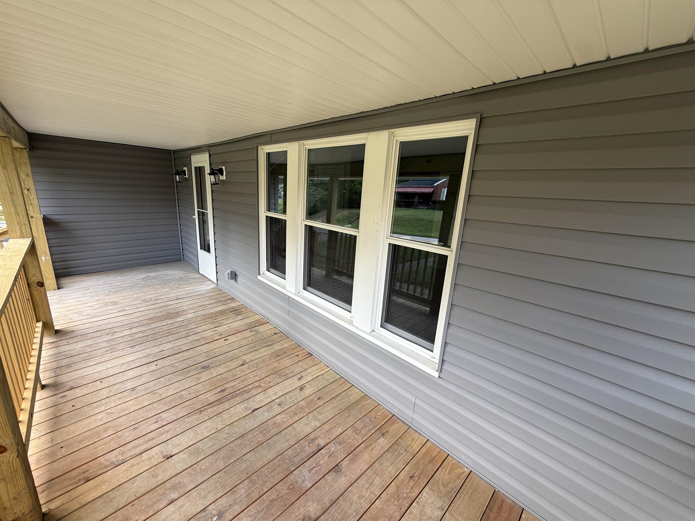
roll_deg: -3.6
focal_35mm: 14
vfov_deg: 85.7
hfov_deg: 102.1
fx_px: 281
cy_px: 260
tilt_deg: -13.6
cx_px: 348
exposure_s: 1/119
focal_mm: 2.22
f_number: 2.2
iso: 50
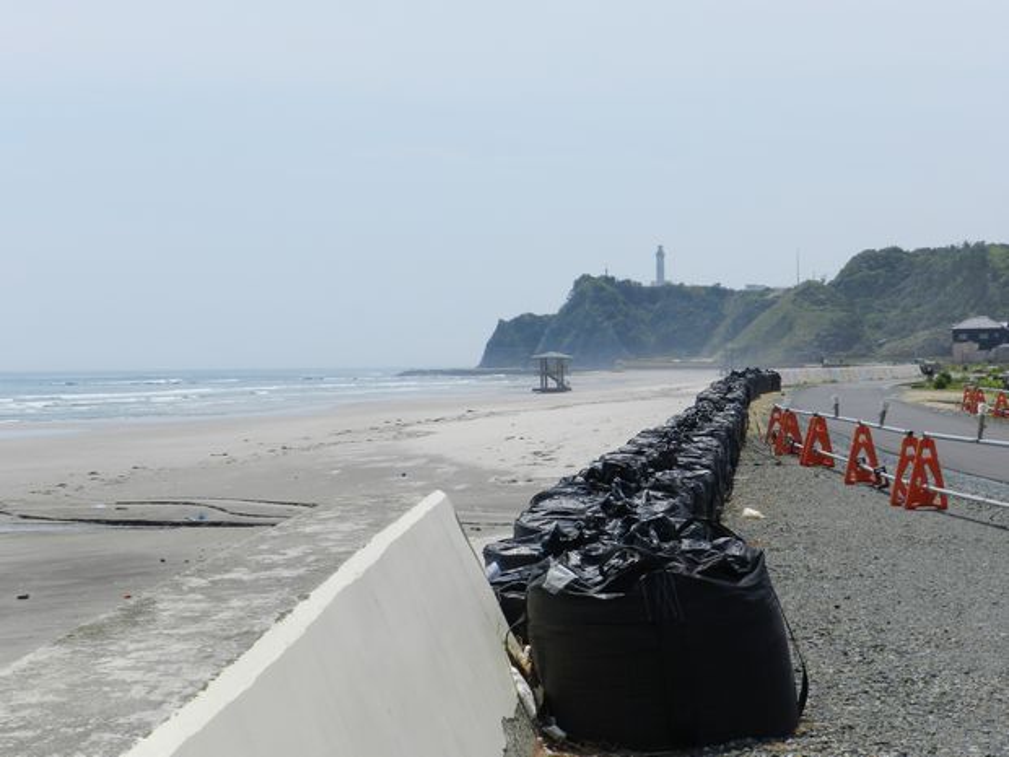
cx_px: 504
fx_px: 1982
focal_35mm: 68
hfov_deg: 28.6
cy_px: 378
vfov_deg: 21.6
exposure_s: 1/800
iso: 160
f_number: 6.3
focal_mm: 12.1
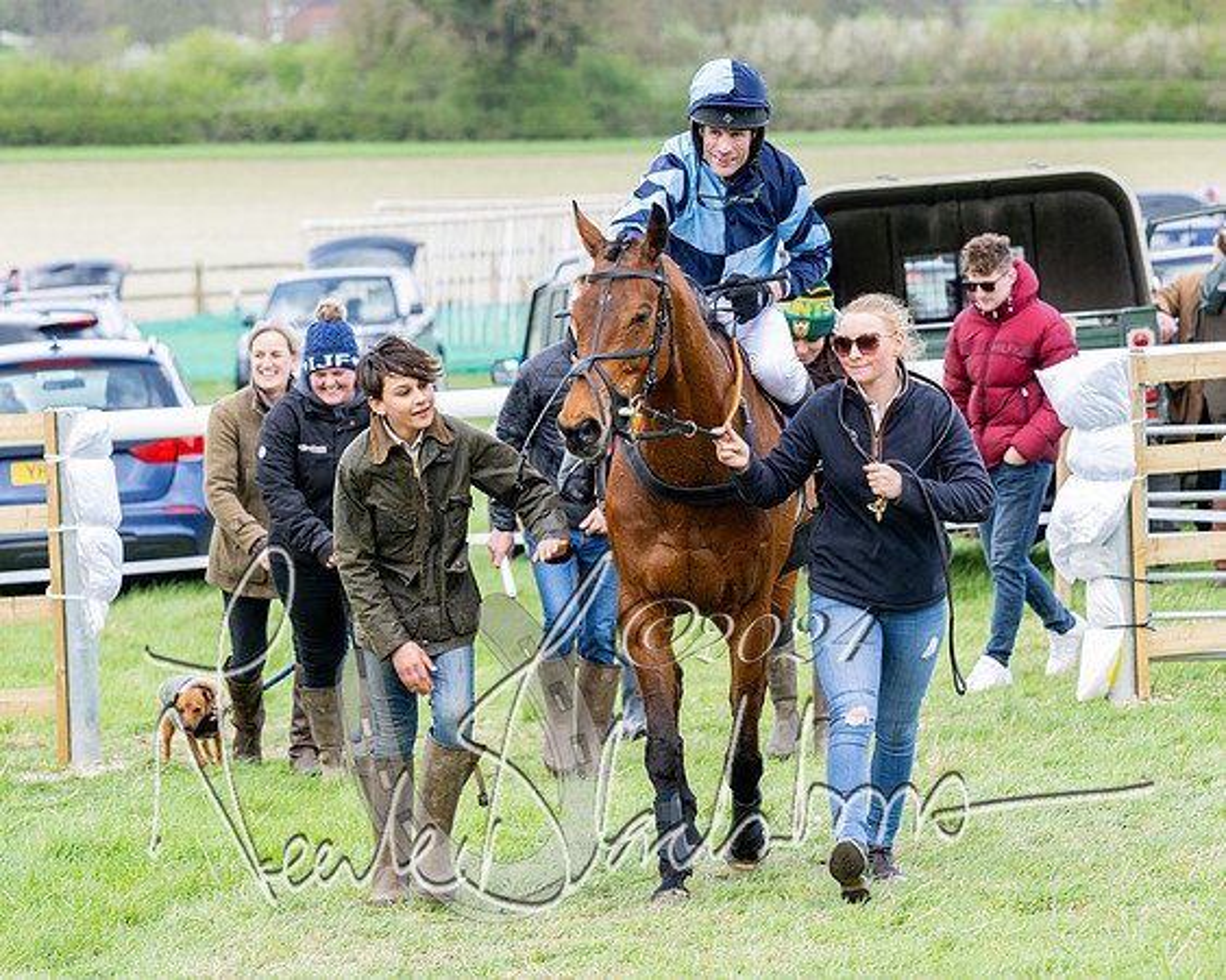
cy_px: 423
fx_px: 8033
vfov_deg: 7.0
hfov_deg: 8.7
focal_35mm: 221
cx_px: 576
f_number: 5.6
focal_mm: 160
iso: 400
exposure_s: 1/250
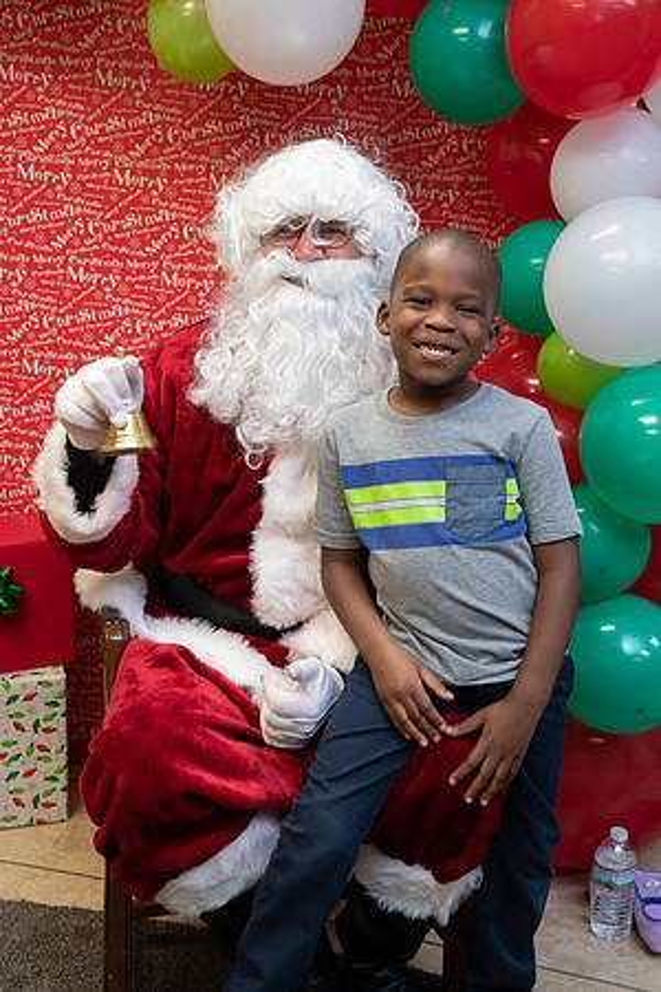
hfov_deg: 28.1
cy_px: 496
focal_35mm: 48
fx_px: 1322
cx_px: 330
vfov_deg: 41.1
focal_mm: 48
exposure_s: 1/30
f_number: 4.5
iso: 640
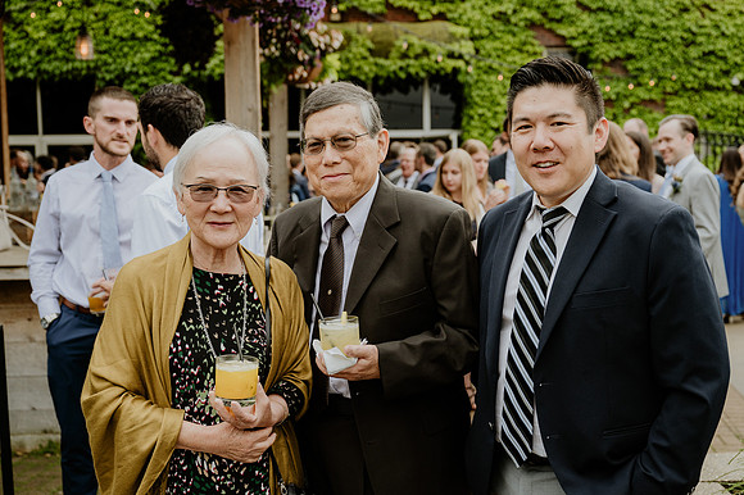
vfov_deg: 30.1
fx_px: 920
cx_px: 400
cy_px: 263
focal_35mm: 45
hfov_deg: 44.0
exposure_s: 1/400
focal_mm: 41
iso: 200
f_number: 3.5
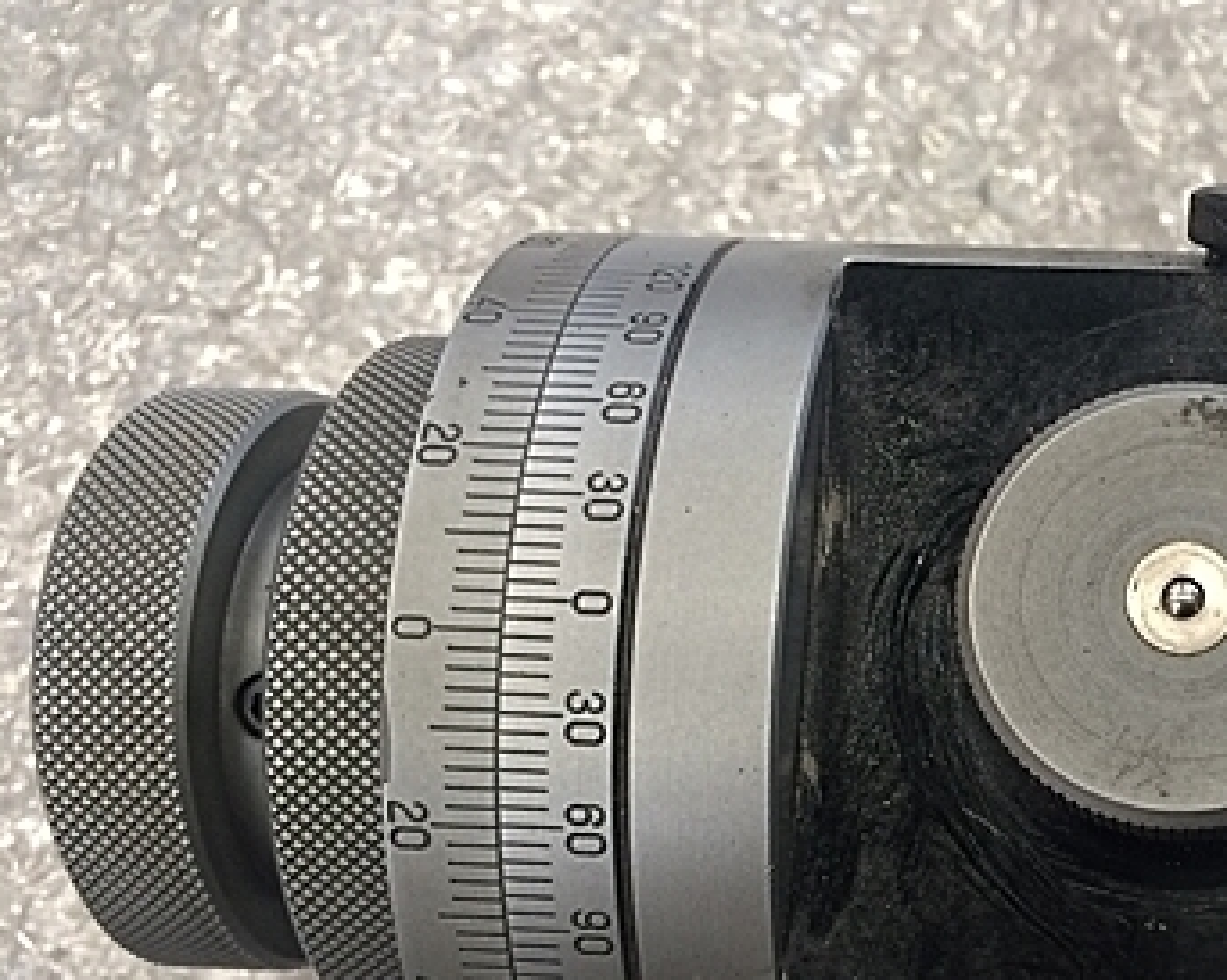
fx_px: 1923
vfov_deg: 28.2
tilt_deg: -80.4
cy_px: 725
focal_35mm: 53
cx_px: 1116
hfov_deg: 33.4
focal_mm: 4.15
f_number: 2.2
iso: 80
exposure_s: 1/30
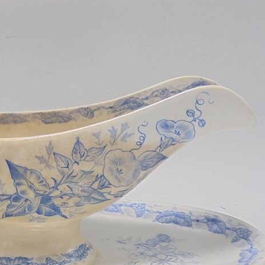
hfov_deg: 28.4
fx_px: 502
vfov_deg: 29.5
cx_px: 25
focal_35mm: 58
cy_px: 158
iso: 100
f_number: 4
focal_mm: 6.1
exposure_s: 1/60
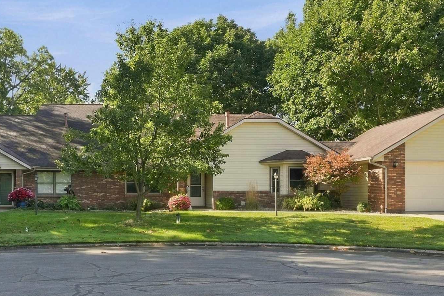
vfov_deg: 35.6
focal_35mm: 37
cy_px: 190
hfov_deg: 50.6
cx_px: 142
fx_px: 458
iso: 200
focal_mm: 11
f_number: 8
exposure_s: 1/125
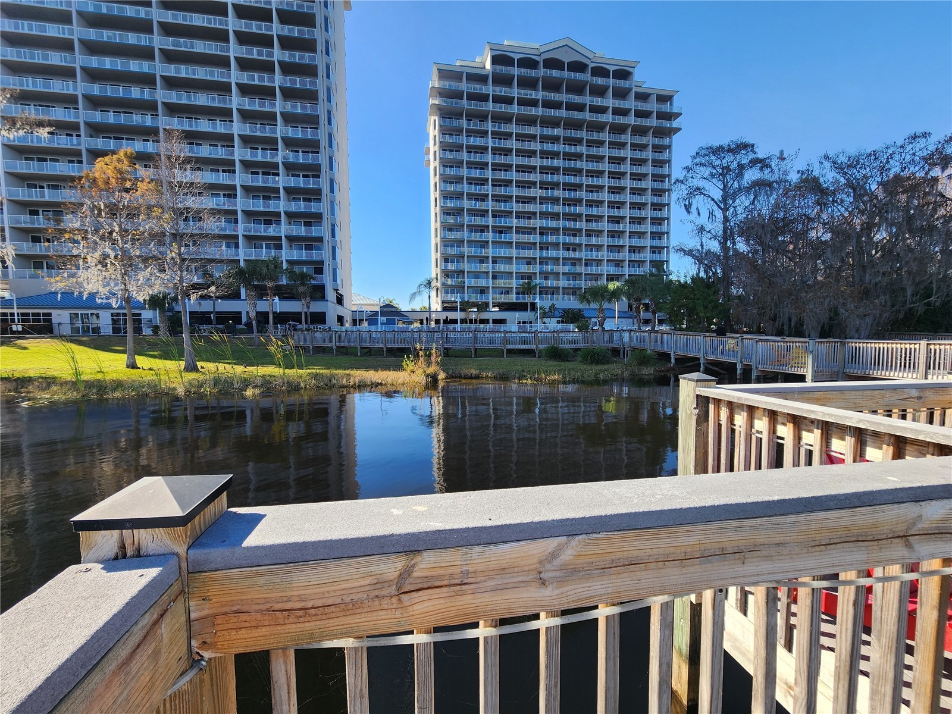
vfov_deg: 89.9
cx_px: 476
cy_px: 357
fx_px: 358
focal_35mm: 13
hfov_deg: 106.2
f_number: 2.2
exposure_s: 1/784
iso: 50
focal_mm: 2.2
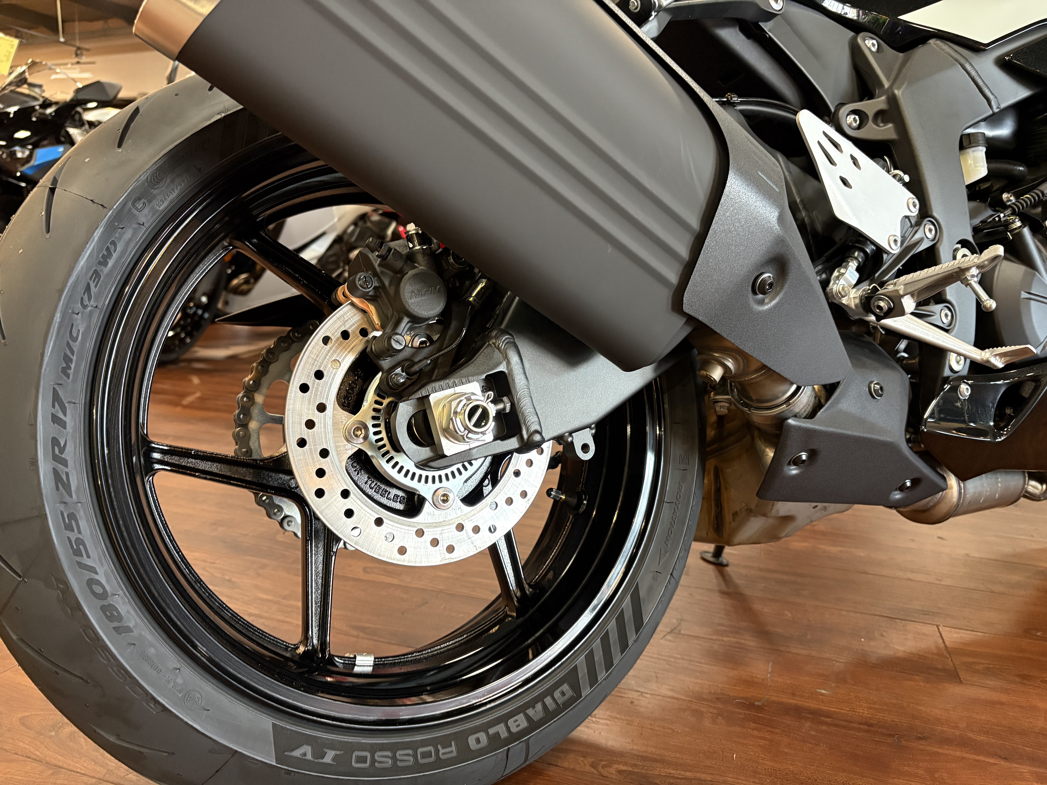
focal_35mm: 26
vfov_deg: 53.1
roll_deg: -2.2
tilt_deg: -10.8
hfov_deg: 67.3
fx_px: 786
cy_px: 392
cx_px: 524
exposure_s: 1/40
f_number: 1.6
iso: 400
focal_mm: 5.96
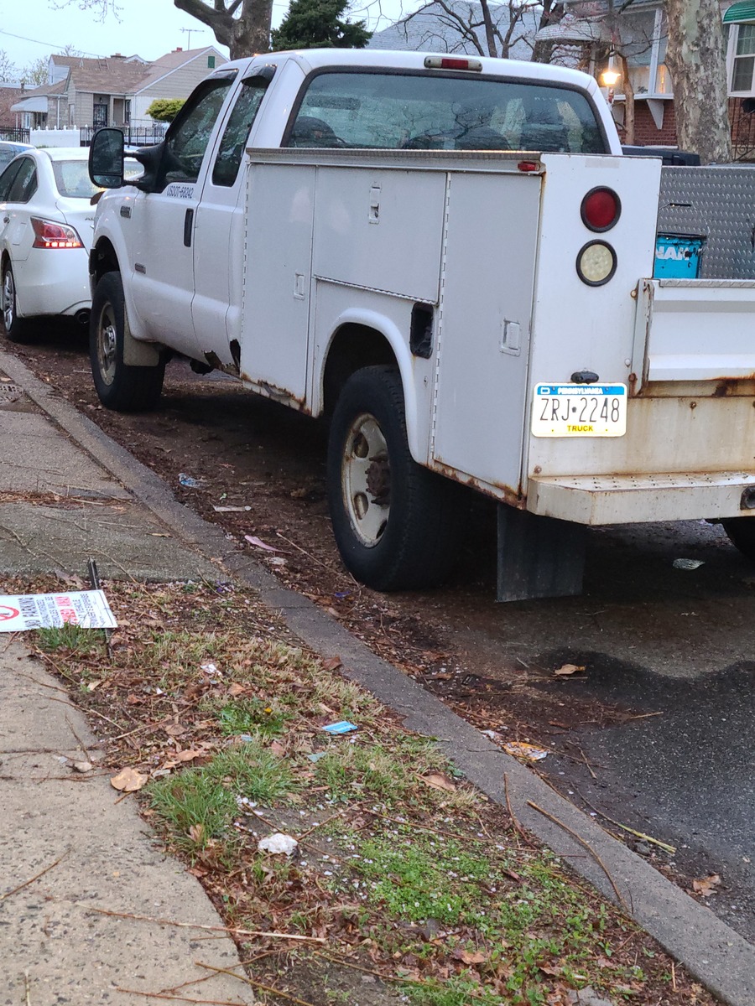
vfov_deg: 63.4
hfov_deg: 49.7
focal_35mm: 28
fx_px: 814
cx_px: 378
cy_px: 503
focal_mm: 5.9
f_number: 2
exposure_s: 1/17
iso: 250
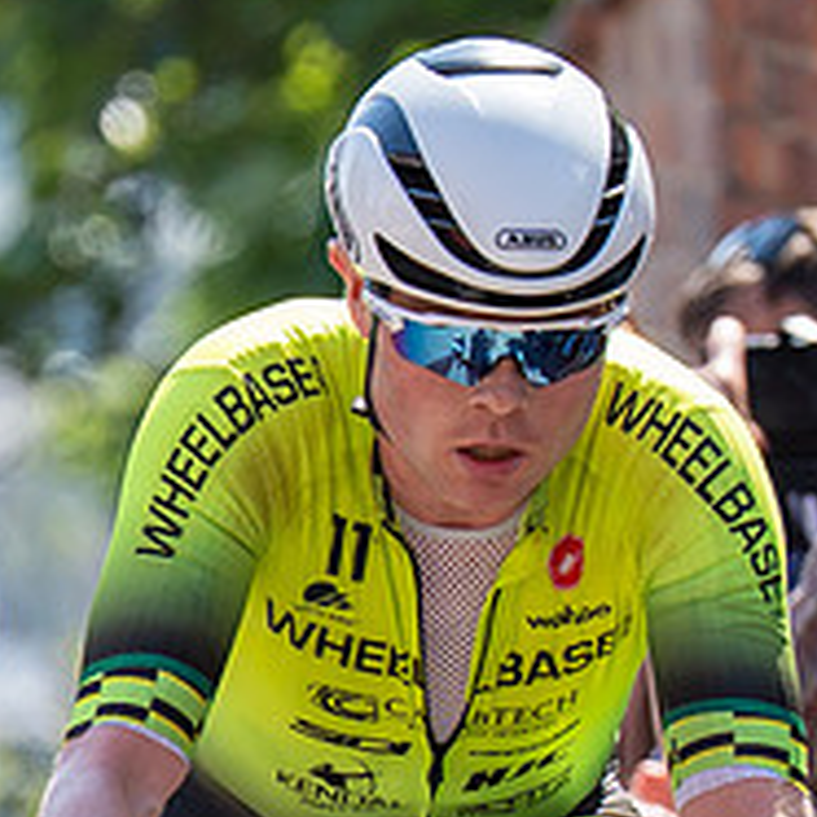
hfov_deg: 1.6
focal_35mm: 1120
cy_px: 1094
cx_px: -318
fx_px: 29907
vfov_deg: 1.6
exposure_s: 1/1000
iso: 160
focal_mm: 176
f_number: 3.5
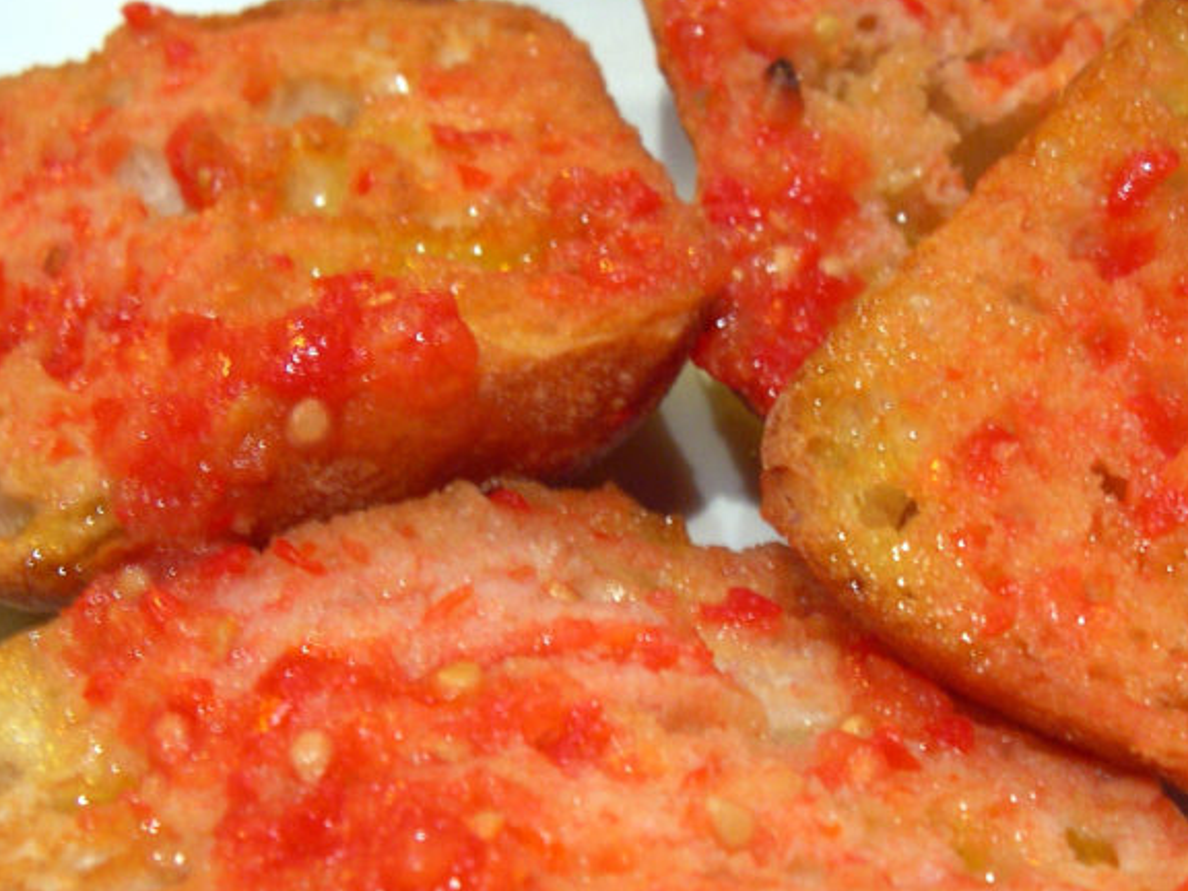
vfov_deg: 22.2
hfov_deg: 29.1
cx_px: 829
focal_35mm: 66
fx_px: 2265
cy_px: 544
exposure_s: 1/4.7
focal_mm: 8
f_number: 2.8
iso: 195
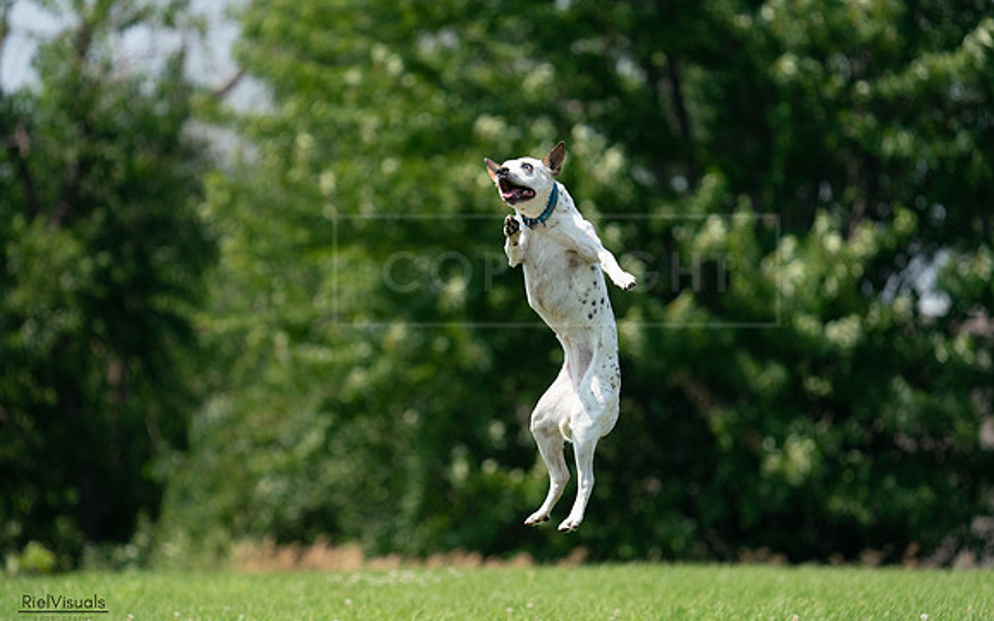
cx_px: 497
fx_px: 10509
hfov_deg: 5.4
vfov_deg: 3.4
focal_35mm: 388
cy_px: 300
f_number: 6.3
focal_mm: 379
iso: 1250
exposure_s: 1/4000
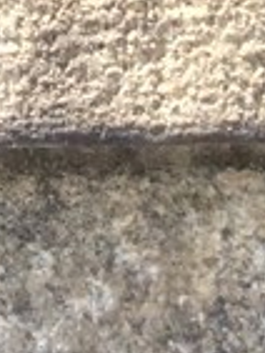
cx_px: 204
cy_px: -909
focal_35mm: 232
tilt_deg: +9.6
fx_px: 2365
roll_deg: +1.7
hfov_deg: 6.4
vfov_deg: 7.1
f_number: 2.4
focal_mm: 3.3
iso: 32
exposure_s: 1/267
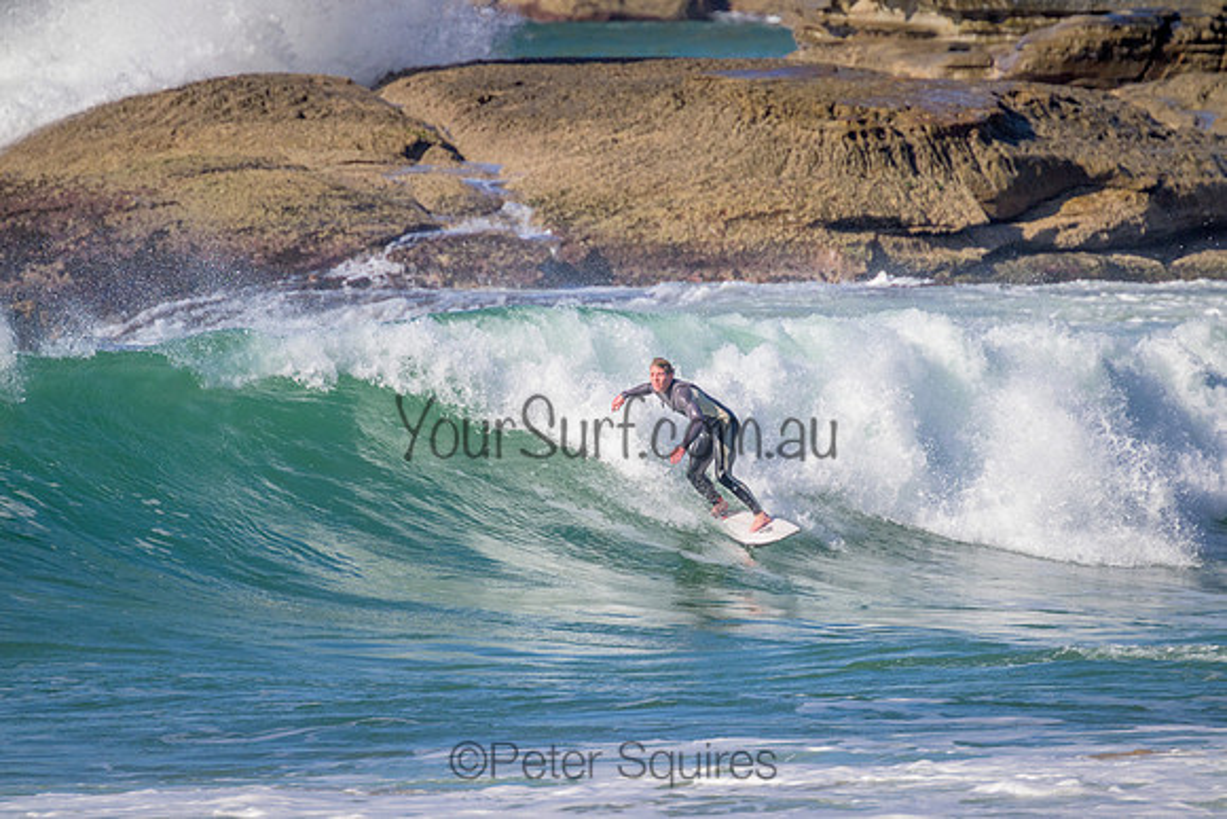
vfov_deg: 1.7
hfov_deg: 2.6
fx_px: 27272
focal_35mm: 800
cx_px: 614
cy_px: 410
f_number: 11
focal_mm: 800
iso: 1100
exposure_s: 1/2000
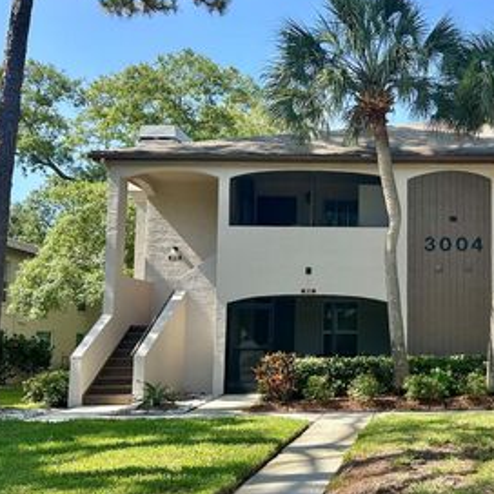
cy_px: 284
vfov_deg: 42.7
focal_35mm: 39
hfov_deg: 39.8
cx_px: 443
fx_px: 630
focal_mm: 6.86
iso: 80
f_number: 1.78
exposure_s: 1/1009
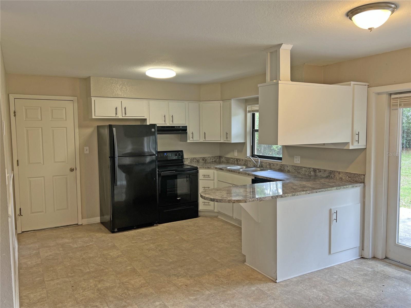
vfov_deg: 53.1
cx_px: 206
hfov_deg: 67.3
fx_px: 309
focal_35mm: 26
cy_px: 154
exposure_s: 1/60
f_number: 1.5
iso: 64
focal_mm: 5.7
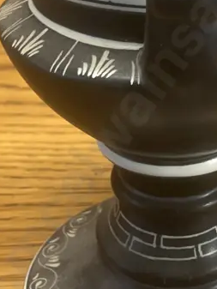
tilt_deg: -24.5
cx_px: 180
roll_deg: +0.9
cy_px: 49
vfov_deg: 22.6
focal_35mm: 85
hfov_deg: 17.2
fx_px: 710
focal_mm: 3.99
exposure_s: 1/33
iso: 250
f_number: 1.8
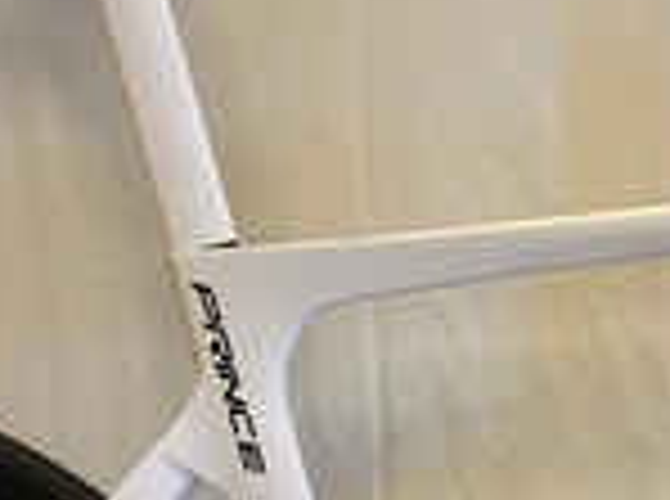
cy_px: 523
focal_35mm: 84
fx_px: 1622
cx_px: 661
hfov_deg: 22.5
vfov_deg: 17.0
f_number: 1.8
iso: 320
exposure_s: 1/50
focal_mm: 5.4
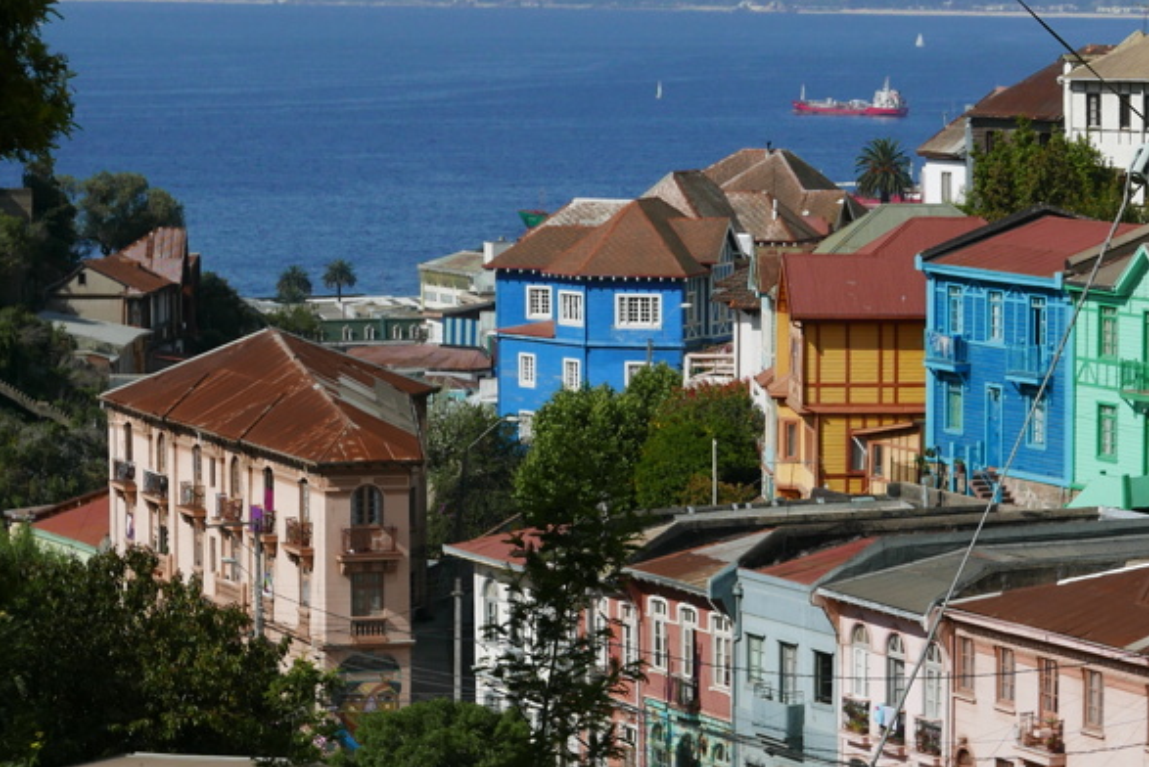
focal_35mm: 153
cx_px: 919
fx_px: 4885
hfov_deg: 13.3
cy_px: 503
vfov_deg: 9.0
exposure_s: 1/1300
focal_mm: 34
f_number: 5.6
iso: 200
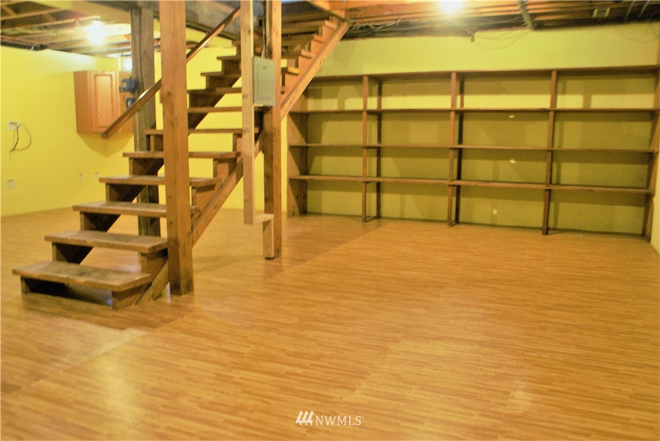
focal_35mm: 30
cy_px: 220
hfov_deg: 61.9
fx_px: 550
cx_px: 330
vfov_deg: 43.7
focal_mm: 20
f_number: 5.6
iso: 400
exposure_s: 1/2.5
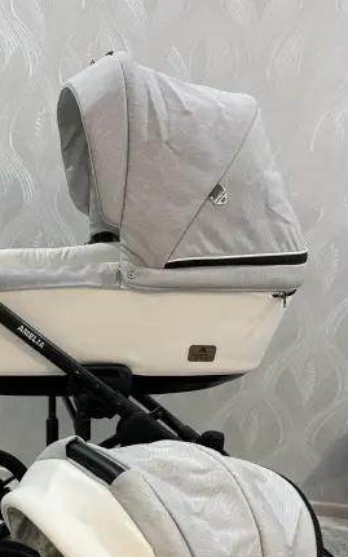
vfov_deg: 39.4
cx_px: 27
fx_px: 729
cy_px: 479
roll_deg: -1.8
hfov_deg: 25.9
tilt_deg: -24.0
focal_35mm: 48
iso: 200
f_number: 1.6
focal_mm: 5.96
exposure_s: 1/50
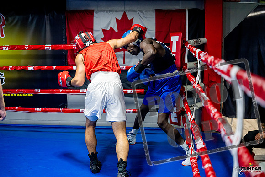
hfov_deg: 39.6
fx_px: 368
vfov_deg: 27.0
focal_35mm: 50
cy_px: 88
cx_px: 132
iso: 4000
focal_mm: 50
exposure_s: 1/1000
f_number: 2
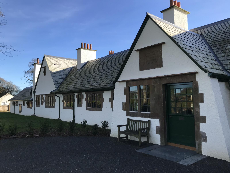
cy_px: 86
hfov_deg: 63.4
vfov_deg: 49.7
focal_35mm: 28
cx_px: 115
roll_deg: +0.0
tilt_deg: +6.2
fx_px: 186
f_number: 1.8
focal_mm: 3.99
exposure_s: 1/1100
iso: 20
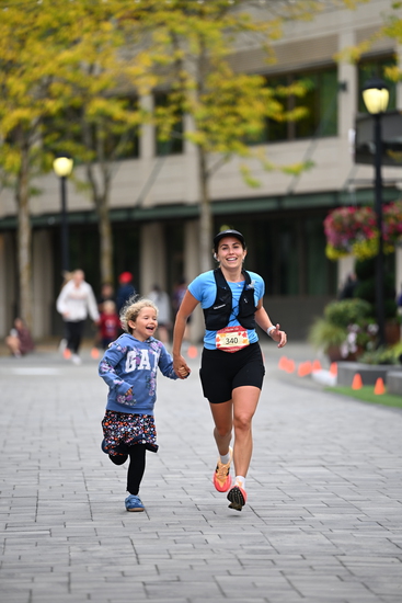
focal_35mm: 200
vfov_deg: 10.3
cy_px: 302
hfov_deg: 6.9
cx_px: 201
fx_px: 3348
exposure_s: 1/2000
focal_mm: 200
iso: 640
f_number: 2.8
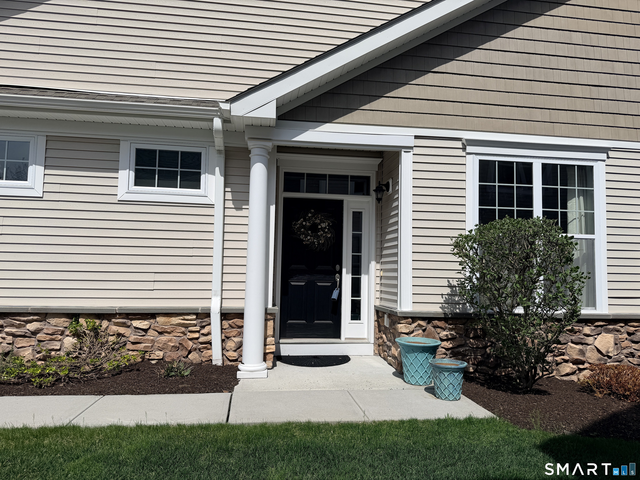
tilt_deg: +4.0
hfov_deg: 71.6
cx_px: 320
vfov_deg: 56.8
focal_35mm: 24
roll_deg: -0.8
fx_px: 444
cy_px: 240
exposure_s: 1/10309
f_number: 1.78
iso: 80
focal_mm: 6.76
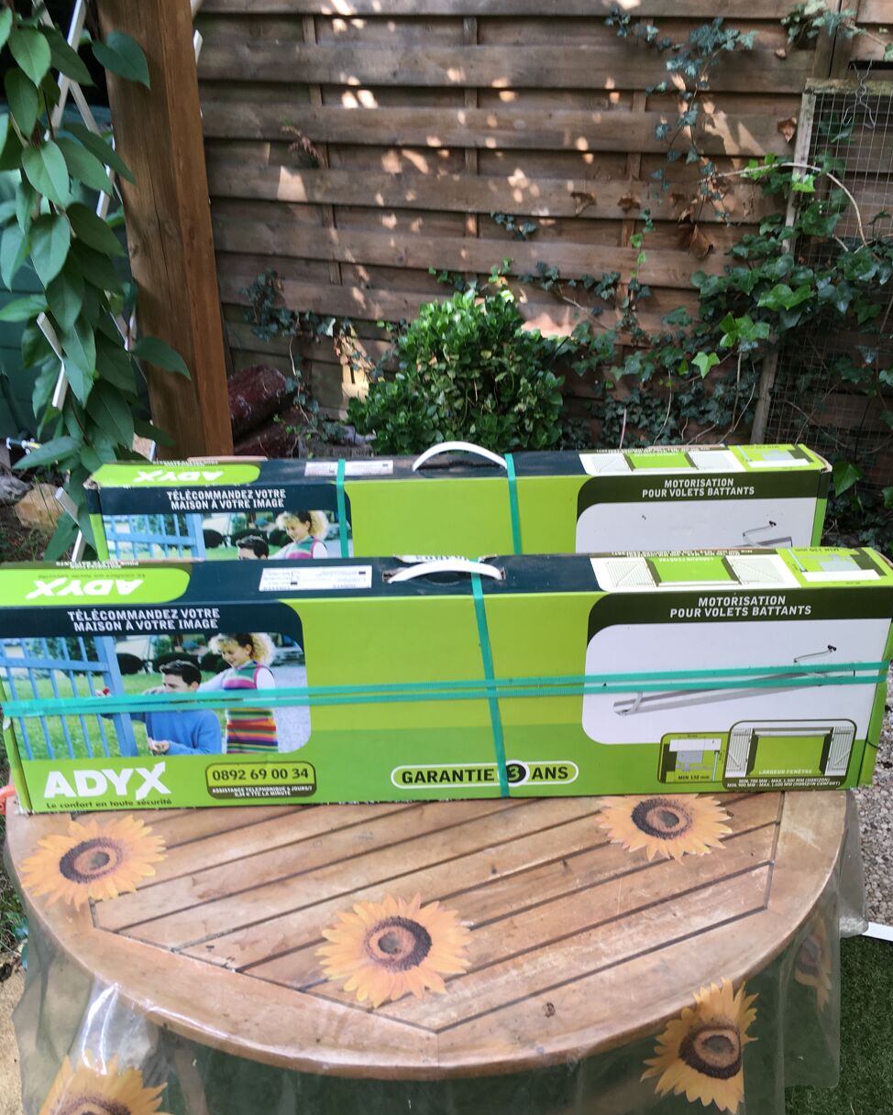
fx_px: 1024
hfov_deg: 47.1
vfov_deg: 57.1
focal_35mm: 31
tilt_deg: -30.1
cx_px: 444
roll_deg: -0.2
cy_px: 604
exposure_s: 1/100
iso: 25
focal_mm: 4.15
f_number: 2.2
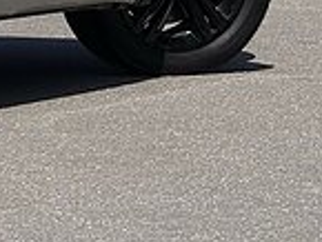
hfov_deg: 4.3
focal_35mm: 453
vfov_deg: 3.3
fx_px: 4217
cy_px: -153
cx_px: -271
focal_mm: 15.66
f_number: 2.8
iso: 40
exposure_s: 1/3344
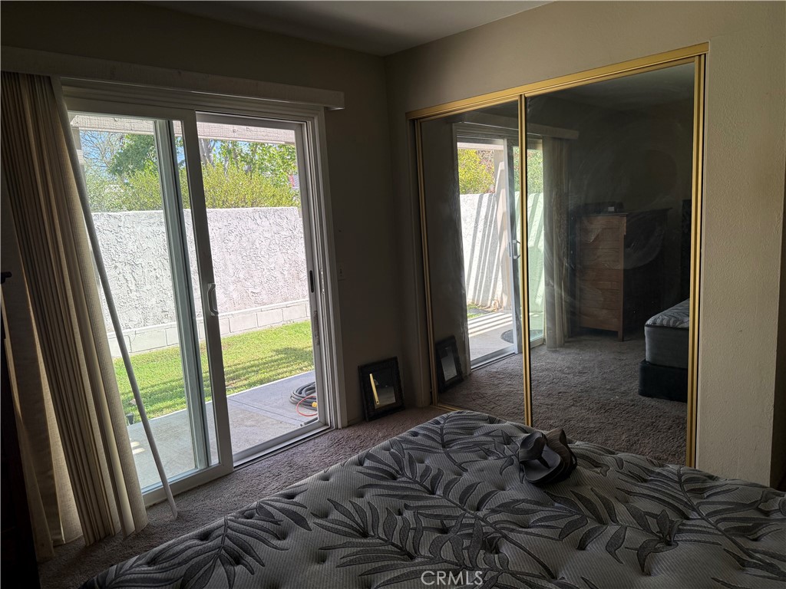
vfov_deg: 56.8
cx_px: 393
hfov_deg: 71.6
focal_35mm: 24
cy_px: 294
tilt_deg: -7.9
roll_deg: +3.9
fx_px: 545
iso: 100
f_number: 1.78
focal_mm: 6.76
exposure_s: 1/551
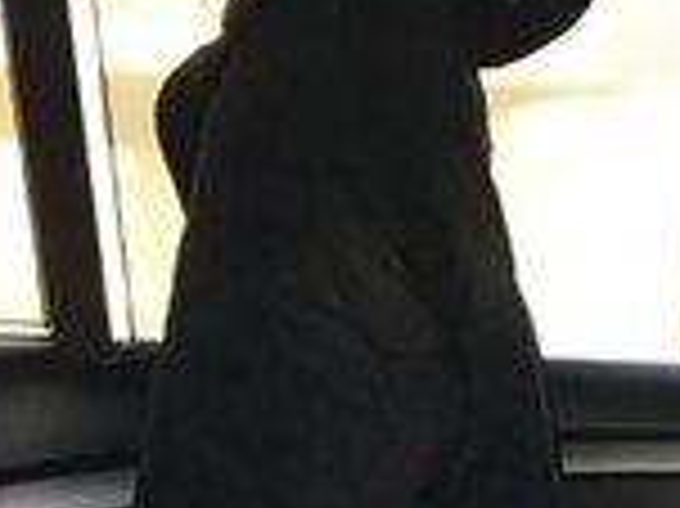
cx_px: 270
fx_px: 2493
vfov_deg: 11.2
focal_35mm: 127
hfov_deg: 15.5
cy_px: 766
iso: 125
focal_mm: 4.15
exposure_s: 1/33
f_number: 2.2
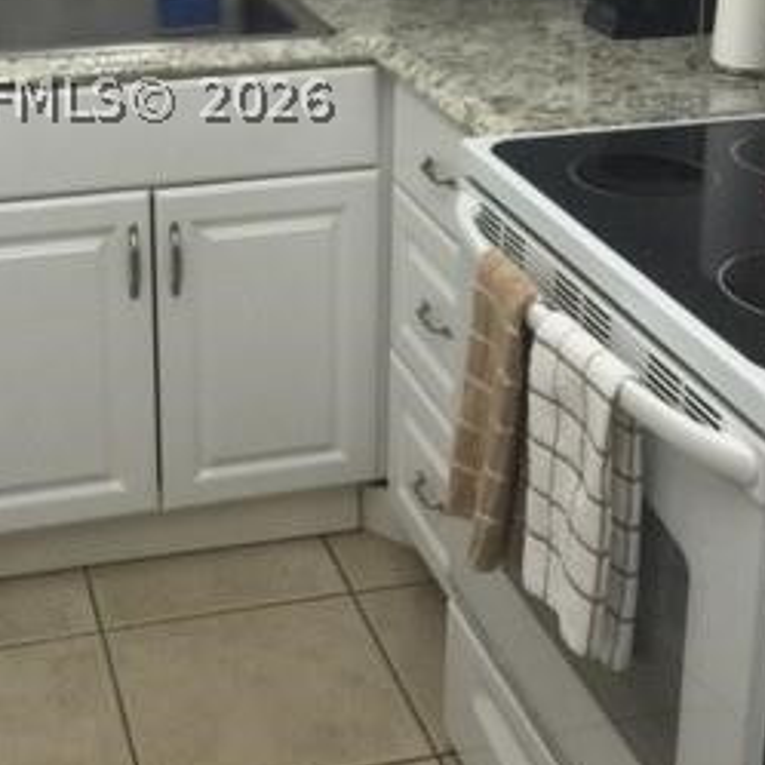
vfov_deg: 25.4
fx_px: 1650
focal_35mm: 66
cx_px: 292
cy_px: 98
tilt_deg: -14.9
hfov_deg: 26.0
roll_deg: +0.7
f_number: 2.2
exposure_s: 1/30
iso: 32
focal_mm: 4.15
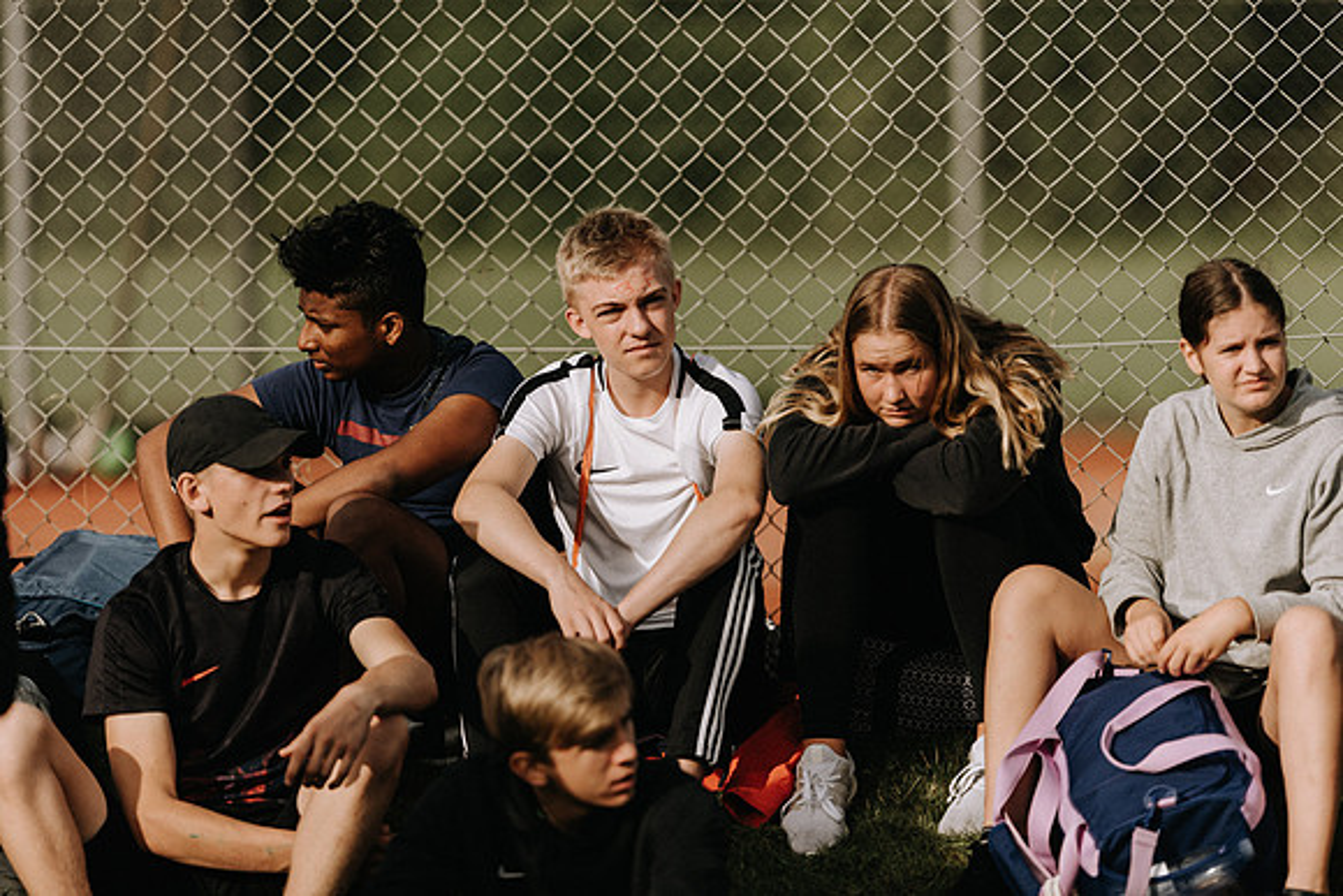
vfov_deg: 6.9
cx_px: 672
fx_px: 7463
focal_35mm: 200
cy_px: 448
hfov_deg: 10.3
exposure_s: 1/4000
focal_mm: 200
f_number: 2
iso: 100
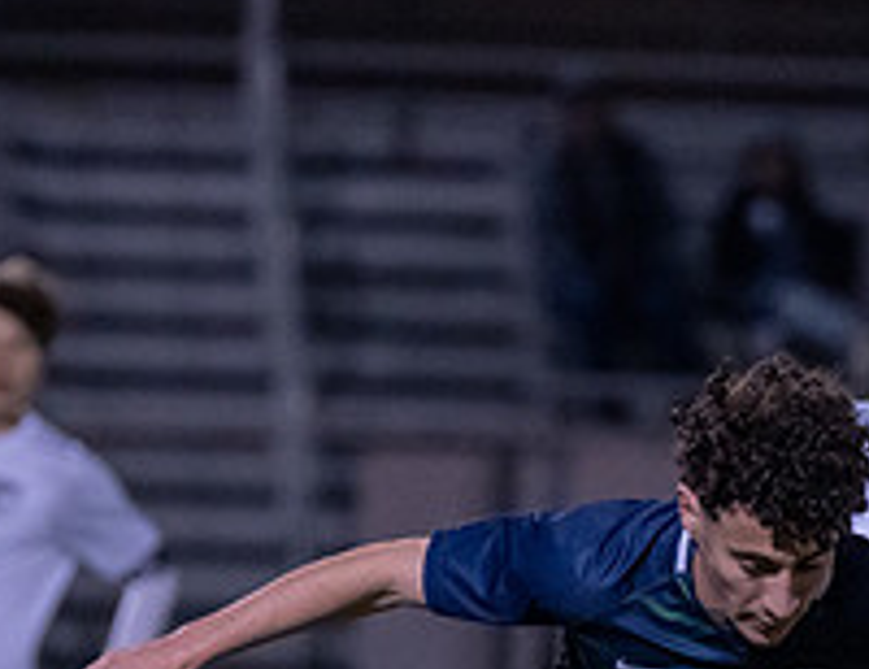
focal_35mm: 804
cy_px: 786
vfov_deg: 1.9
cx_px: 600
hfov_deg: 2.4
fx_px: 20379
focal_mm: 200
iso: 3200
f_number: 3.5
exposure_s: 1/1000
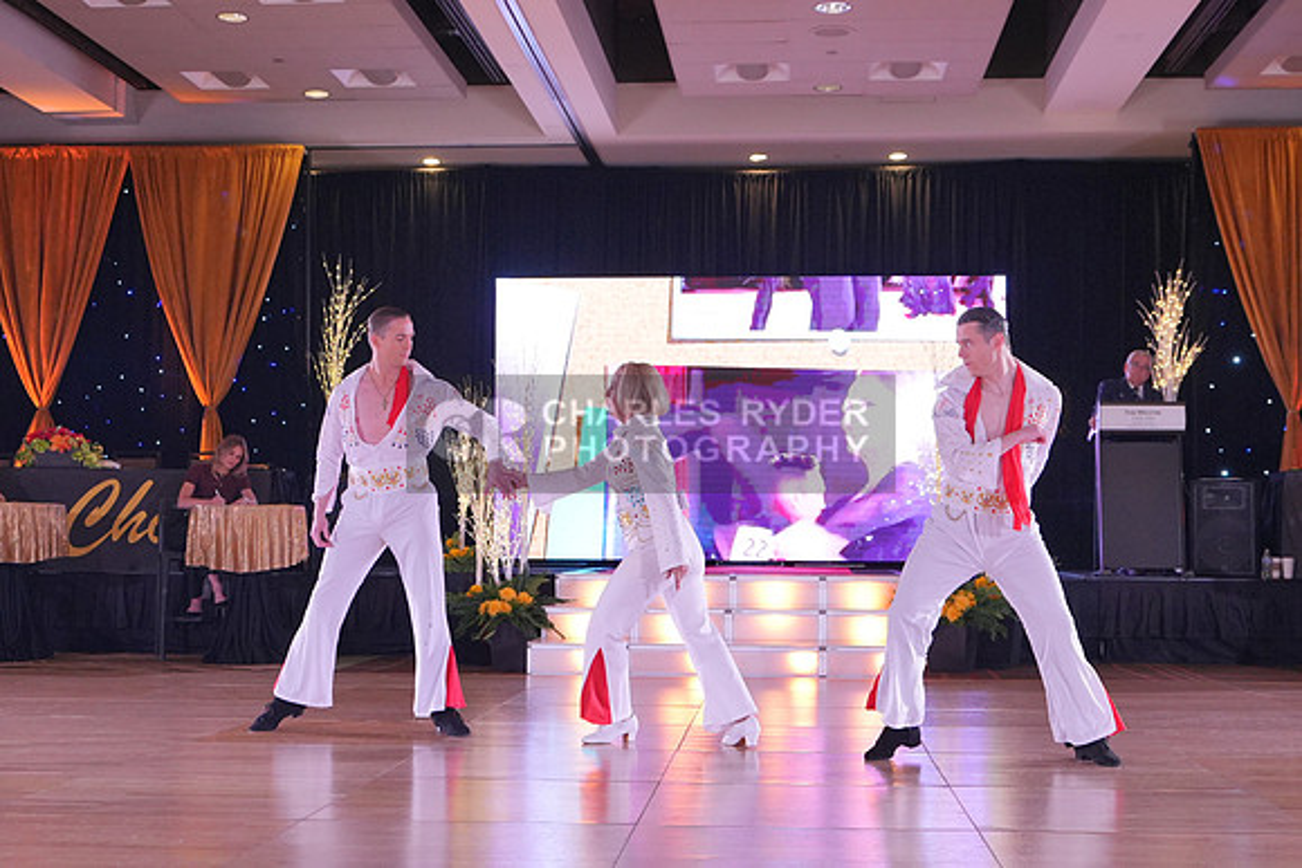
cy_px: 434
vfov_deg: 26.0
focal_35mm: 52
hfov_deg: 38.2
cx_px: 651
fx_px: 1881
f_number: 3.5
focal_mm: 35
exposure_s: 1/400
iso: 2000
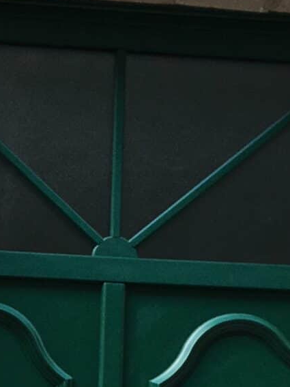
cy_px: 635
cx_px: 80
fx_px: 1464
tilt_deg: +6.0
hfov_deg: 11.3
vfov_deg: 13.8
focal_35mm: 131
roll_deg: -0.7
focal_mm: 4.15
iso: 25
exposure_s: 1/172
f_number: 2.2
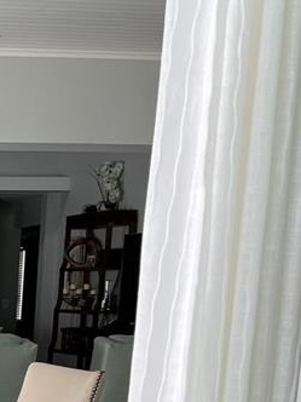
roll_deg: +0.7
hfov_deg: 14.2
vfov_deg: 19.2
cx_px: -212
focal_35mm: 94
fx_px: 1090
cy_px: 533
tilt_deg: -9.1
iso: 64
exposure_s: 1/121
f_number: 1.6
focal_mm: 4.2
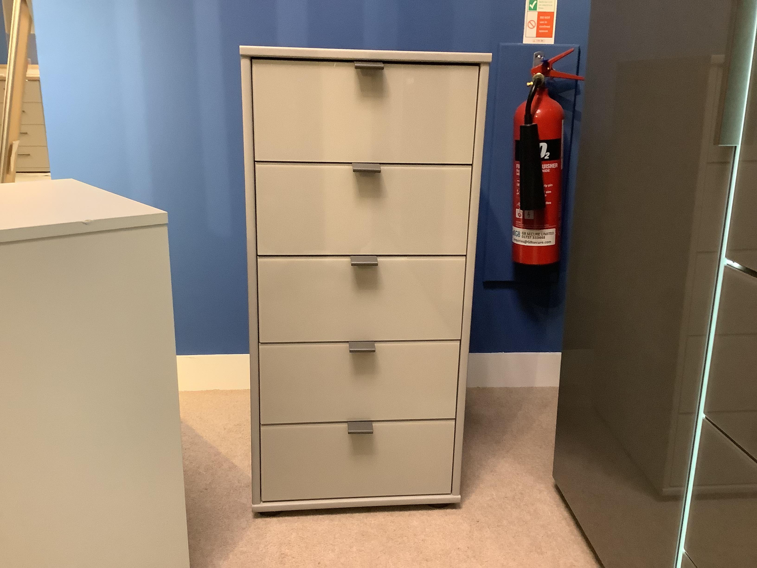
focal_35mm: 31
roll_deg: +0.0
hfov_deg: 58.4
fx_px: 678
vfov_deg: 45.4
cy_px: 284
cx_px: 378
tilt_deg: -16.5
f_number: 2.4
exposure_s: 1/50
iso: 400
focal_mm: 3.3
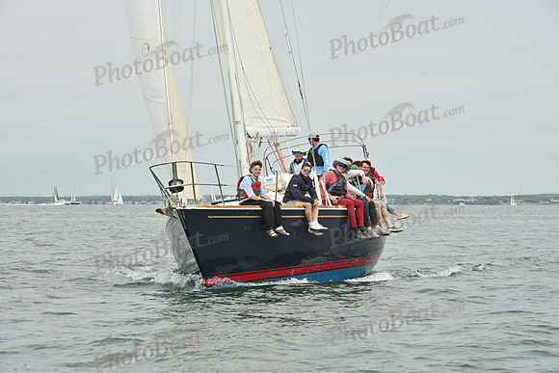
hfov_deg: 16.4
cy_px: 186
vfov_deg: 11.0
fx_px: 1941
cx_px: 280
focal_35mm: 125
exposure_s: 1/800
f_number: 11
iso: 320
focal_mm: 125
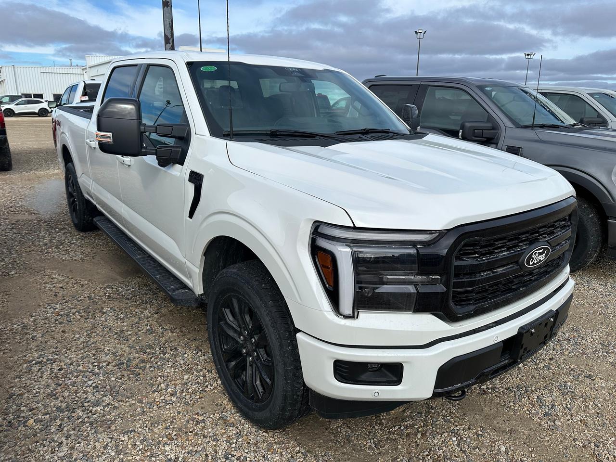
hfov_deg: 71.6
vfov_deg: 56.8
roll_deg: +0.2
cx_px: 308
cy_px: 231
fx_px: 427
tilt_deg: -15.2
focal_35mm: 24
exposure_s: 1/4545
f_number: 1.78
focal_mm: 6.86
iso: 80
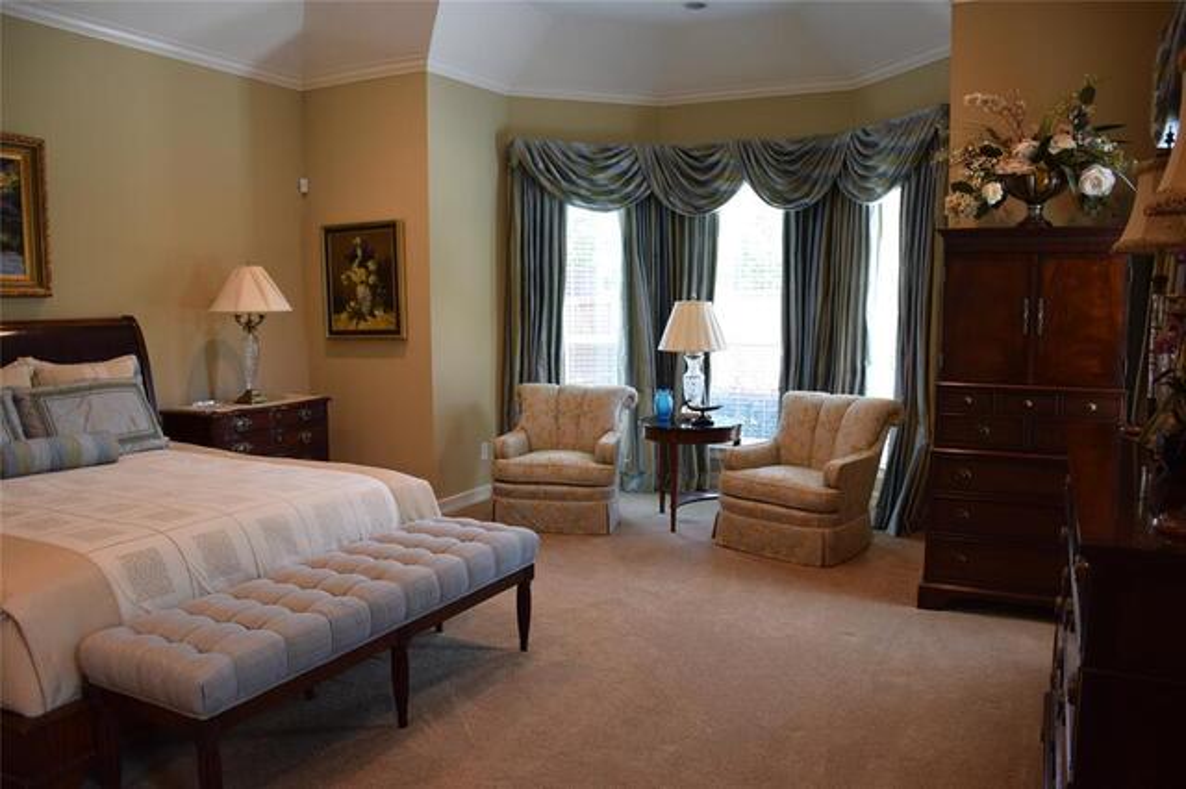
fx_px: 889
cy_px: 394
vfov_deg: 47.9
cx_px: 593
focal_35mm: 27
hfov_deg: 67.4
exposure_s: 1/60
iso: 720
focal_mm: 18
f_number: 4
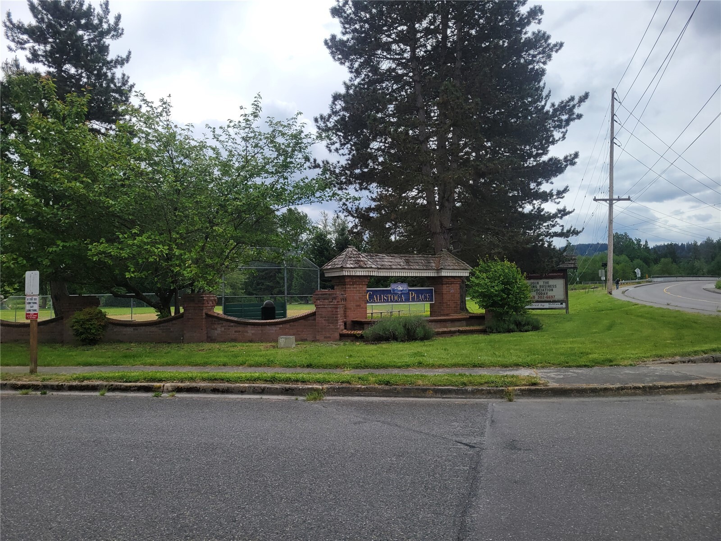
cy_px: 270
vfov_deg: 53.1
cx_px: 360
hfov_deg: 67.3
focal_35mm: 26
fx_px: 542
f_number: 1.8
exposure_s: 1/2497
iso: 40
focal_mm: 5.4
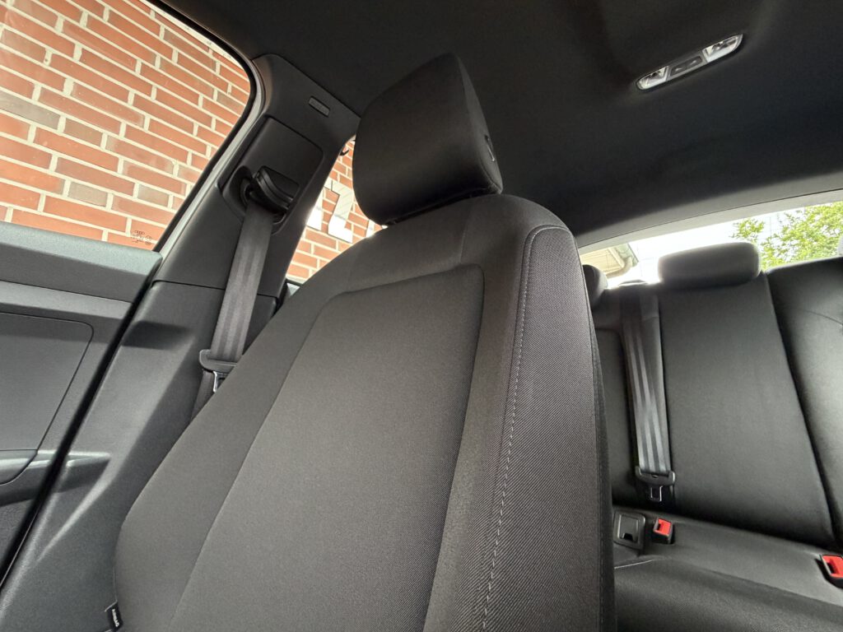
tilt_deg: +11.3
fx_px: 341
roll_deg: +0.4
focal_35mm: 14
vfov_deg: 85.7
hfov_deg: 102.1
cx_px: 422
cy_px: 316
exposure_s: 1/87
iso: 320
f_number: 2.2
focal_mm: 2.22
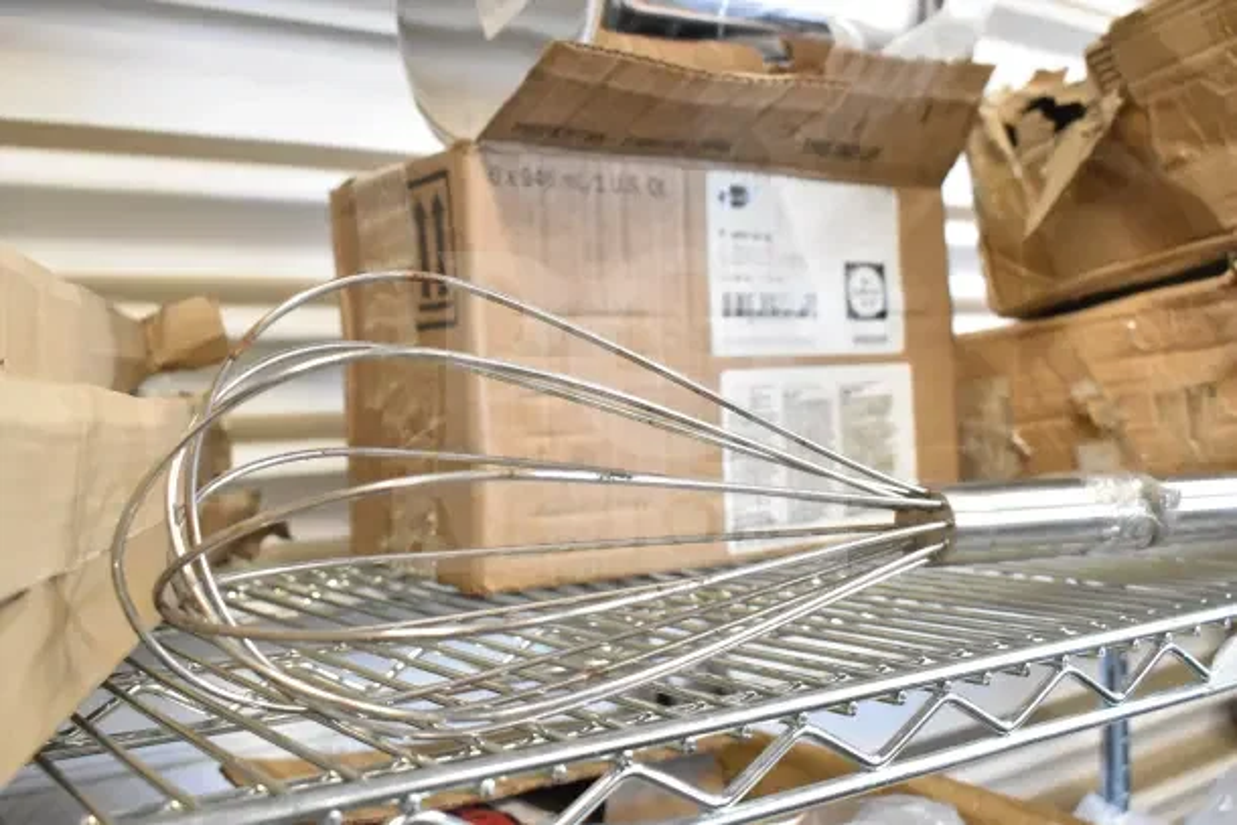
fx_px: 1289
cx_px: 618
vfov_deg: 35.5
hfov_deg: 51.3
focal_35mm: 38
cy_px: 412
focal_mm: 25
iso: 6400
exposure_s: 1/160
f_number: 6.3
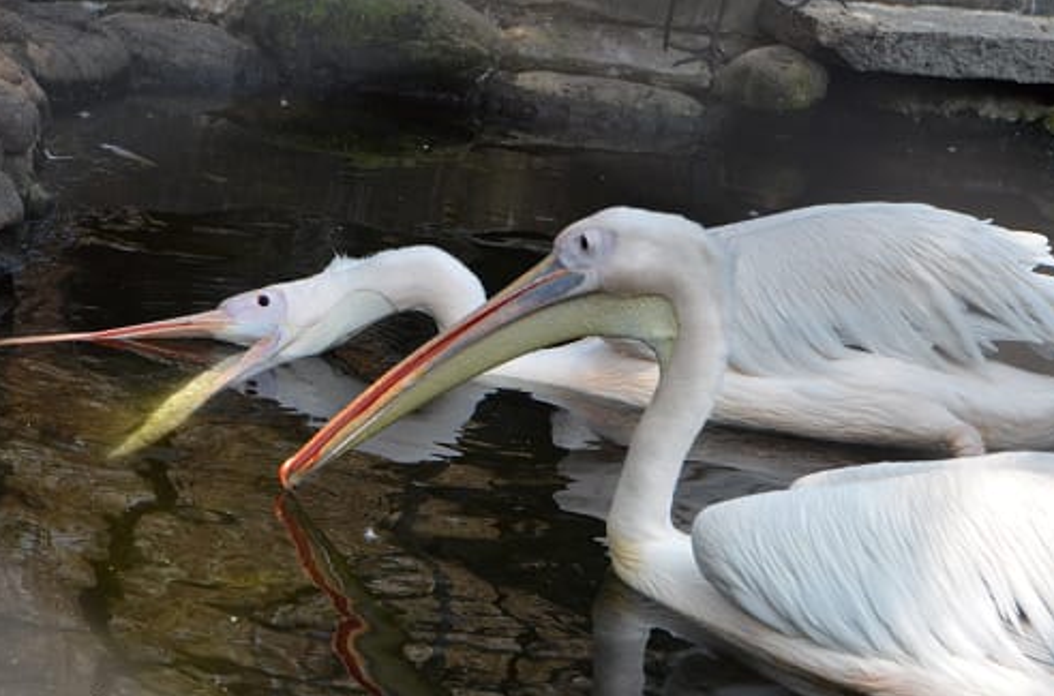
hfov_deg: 13.6
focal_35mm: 151
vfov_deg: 9.0
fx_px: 4408
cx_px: 462
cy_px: 328
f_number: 5.3
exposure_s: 1/1250
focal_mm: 78
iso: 800
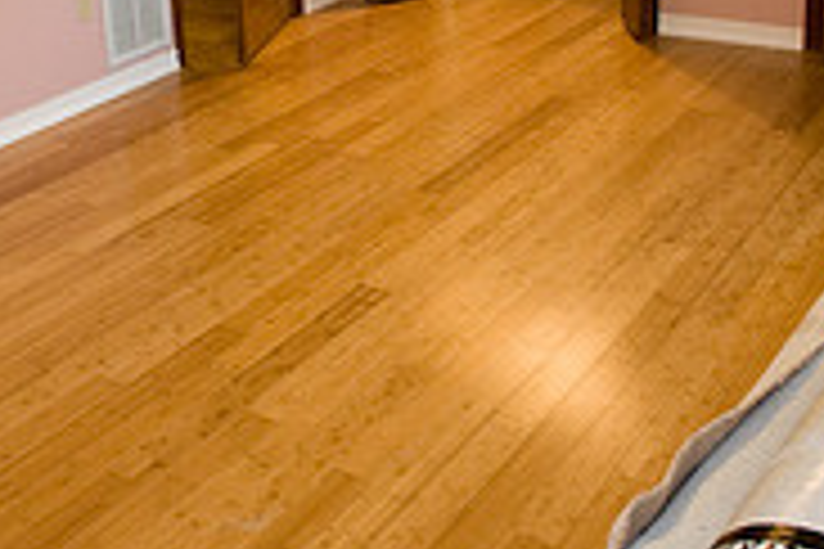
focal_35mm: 54
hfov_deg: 36.1
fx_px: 1236
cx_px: 216
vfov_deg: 24.1
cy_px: 14
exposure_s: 1/40
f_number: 4
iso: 1250
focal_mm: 17
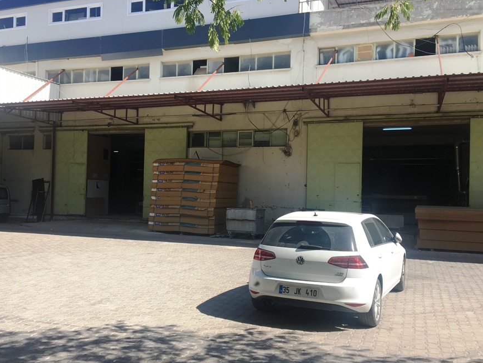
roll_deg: -1.8
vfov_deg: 41.8
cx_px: 227
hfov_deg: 53.9
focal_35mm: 34
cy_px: 191
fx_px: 474
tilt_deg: +0.6
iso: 25
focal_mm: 4.15
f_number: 2.2
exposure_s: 1/801
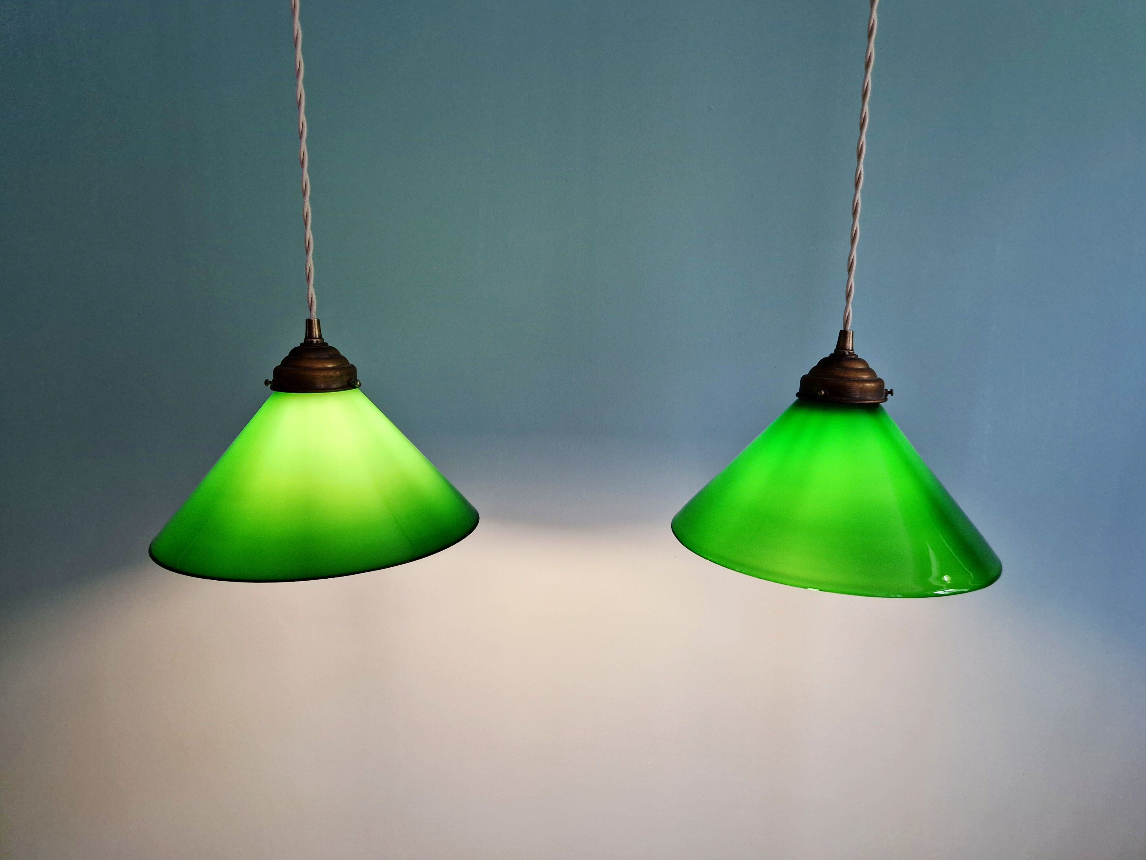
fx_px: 761
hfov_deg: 73.9
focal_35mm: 23
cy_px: 430
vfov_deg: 58.9
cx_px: 573
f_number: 1.8
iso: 200
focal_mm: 5.4
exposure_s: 1/100
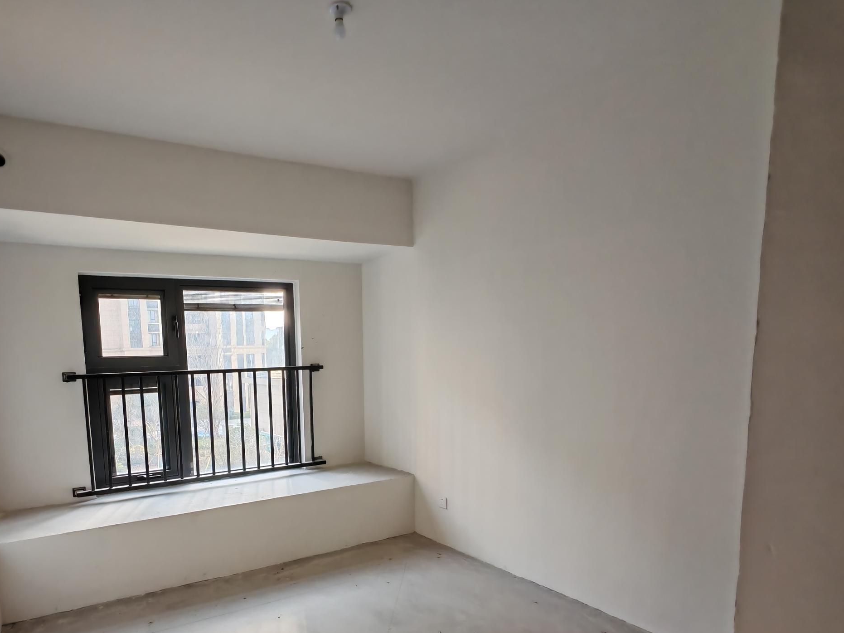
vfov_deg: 59.7
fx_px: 536
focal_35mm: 22
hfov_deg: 74.6
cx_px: 300
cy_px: 420
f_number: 2.2
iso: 50
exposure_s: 1/50
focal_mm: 1.96
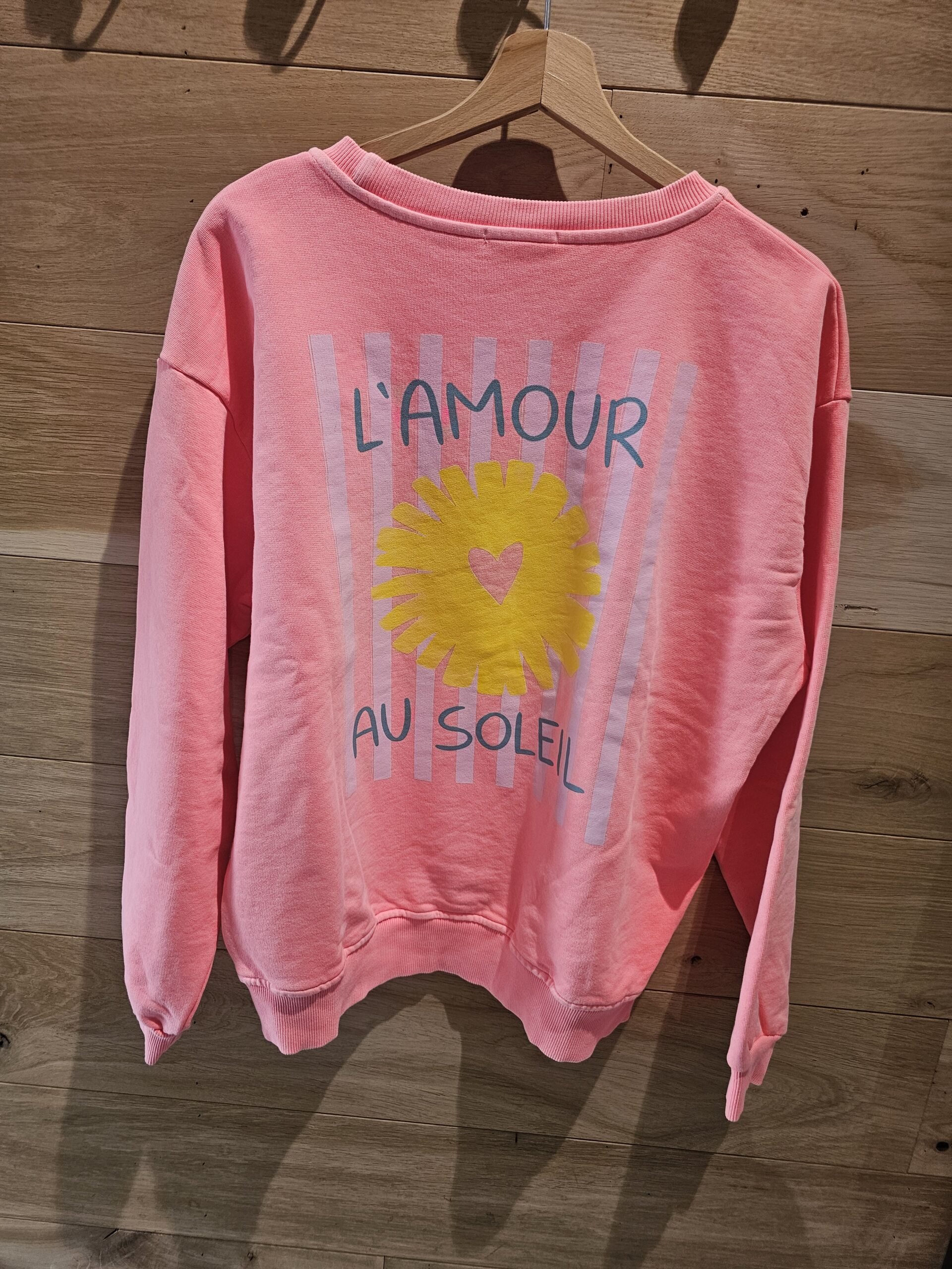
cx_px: 476
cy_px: 634
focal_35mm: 23
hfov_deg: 58.9
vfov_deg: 73.9
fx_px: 843
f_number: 1.7
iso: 160
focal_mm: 6.3
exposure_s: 1/100
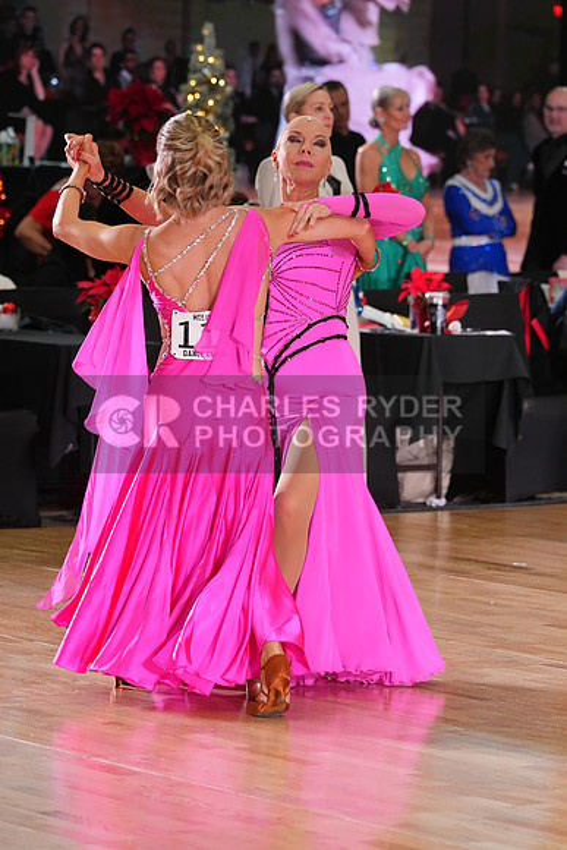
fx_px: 4368
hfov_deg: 7.4
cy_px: 425
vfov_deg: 11.1
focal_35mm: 185
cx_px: 284
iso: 3200
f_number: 5.6
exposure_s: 1/200
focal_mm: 185
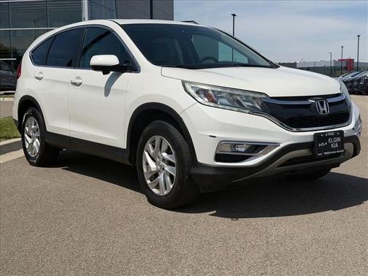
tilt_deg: -7.0
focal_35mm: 48
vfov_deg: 30.3
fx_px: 510
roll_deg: -0.5
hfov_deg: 39.7
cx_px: 184
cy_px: 138
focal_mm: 6.76
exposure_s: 1/9901
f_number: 1.78
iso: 64
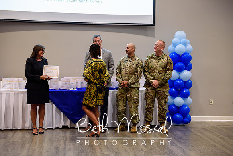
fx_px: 453
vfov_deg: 19.5
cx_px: 116
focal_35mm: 70
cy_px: 78
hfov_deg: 28.8
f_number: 2.8
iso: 1000
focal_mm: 70
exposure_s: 1/160
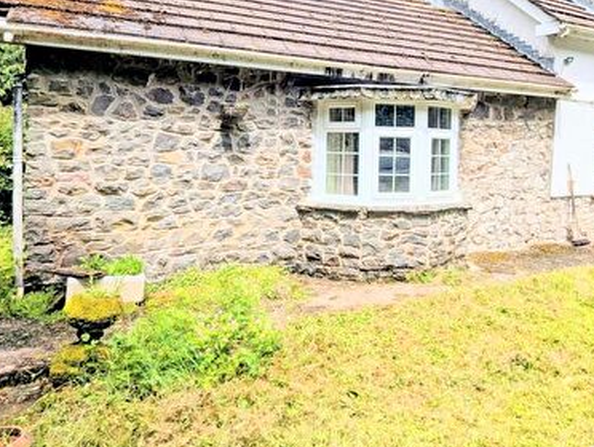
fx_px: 515
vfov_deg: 46.2
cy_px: 149
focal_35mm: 30
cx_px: 408
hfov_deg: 58.2
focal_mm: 2.35
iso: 51
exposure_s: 1/1938
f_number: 2.2
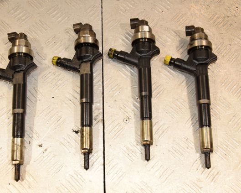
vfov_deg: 35.2
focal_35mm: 43
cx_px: 102
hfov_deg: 43.2
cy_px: 97
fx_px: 304
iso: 1600
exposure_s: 1/200
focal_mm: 25
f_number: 8
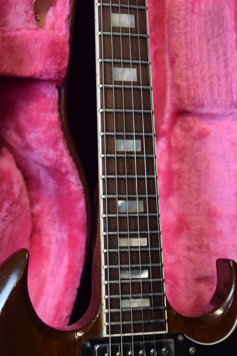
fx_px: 815
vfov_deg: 24.6
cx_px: 118
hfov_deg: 16.6
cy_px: 178
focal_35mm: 82
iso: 2800
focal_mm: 55
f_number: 5.6
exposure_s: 1/60
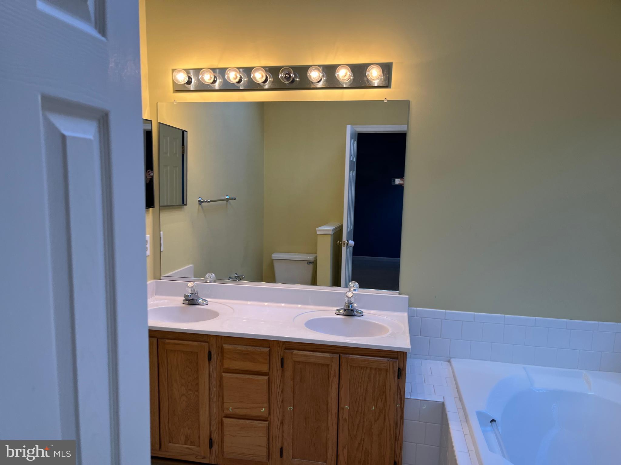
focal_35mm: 26
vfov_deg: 53.1
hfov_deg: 67.3
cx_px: 310
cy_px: 232
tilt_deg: -3.2
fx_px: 466
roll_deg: -1.1
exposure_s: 1/120
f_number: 1.6
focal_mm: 5.1
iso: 80
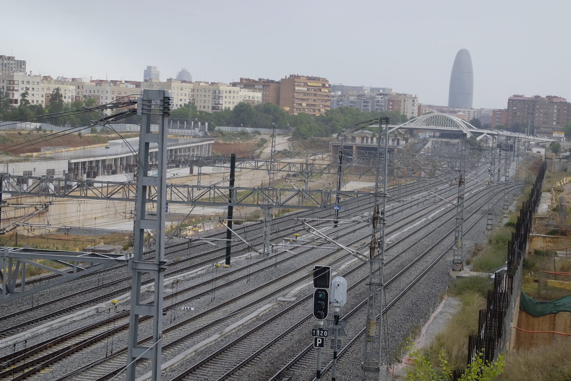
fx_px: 1316
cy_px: 190
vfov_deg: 16.5
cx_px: 286
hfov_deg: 24.5
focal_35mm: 83
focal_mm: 55
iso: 640
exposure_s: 1/125
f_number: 9
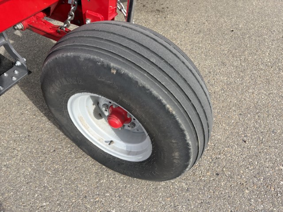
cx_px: 142
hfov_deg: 67.3
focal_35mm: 26
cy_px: 106
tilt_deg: -47.8
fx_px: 213
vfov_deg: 53.1
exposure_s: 1/1196
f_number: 1.6
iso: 50
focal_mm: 5.96
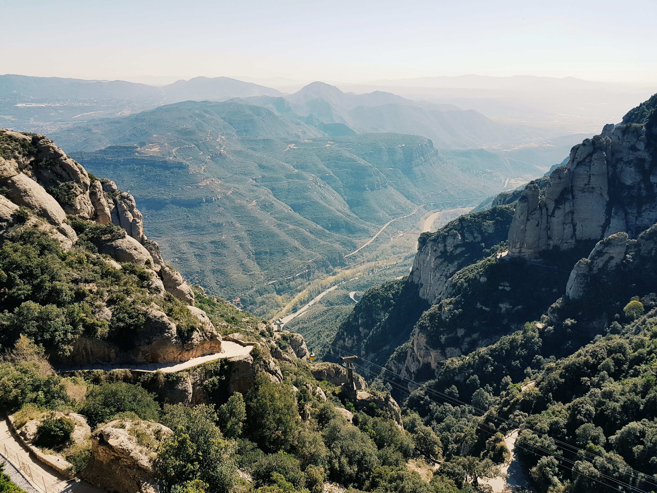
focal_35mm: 26
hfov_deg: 67.3
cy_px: 246
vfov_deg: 53.1
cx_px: 328
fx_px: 493
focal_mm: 4.2
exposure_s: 1/1832
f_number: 1.7
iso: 40
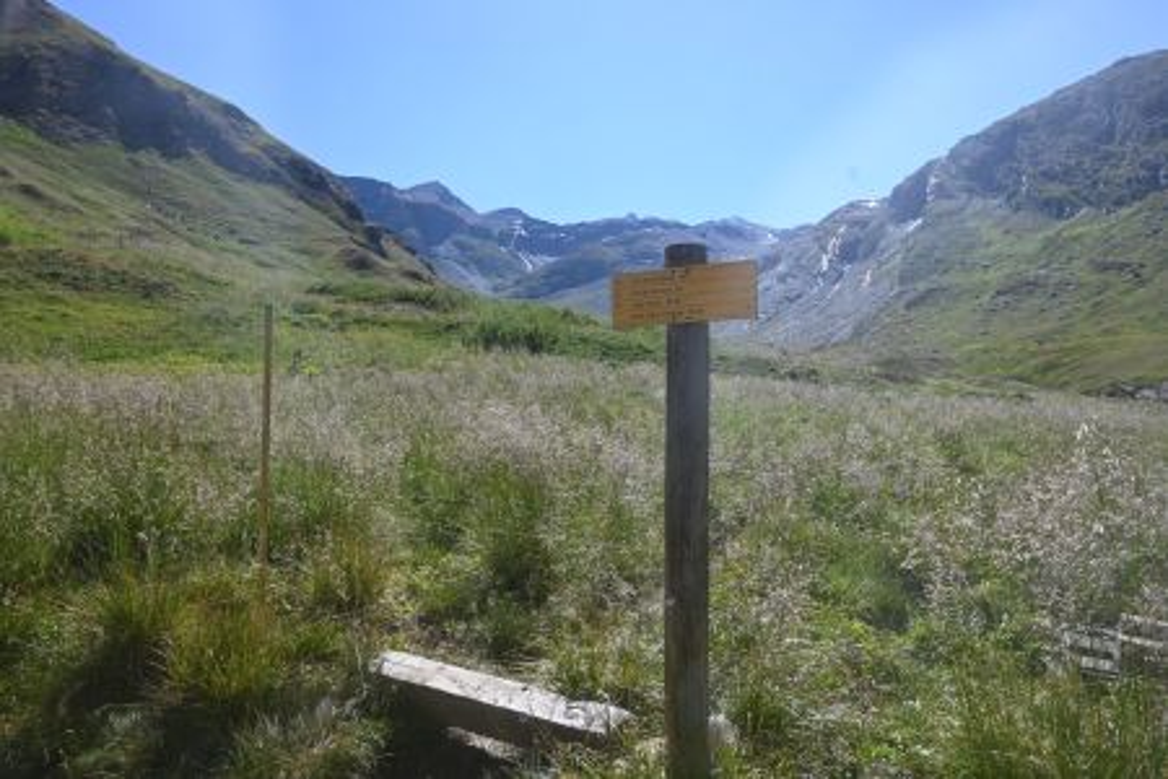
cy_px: 390
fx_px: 779
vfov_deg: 53.1
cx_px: 584
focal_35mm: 24
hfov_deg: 73.7
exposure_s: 1/400
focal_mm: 16
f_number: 10
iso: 800
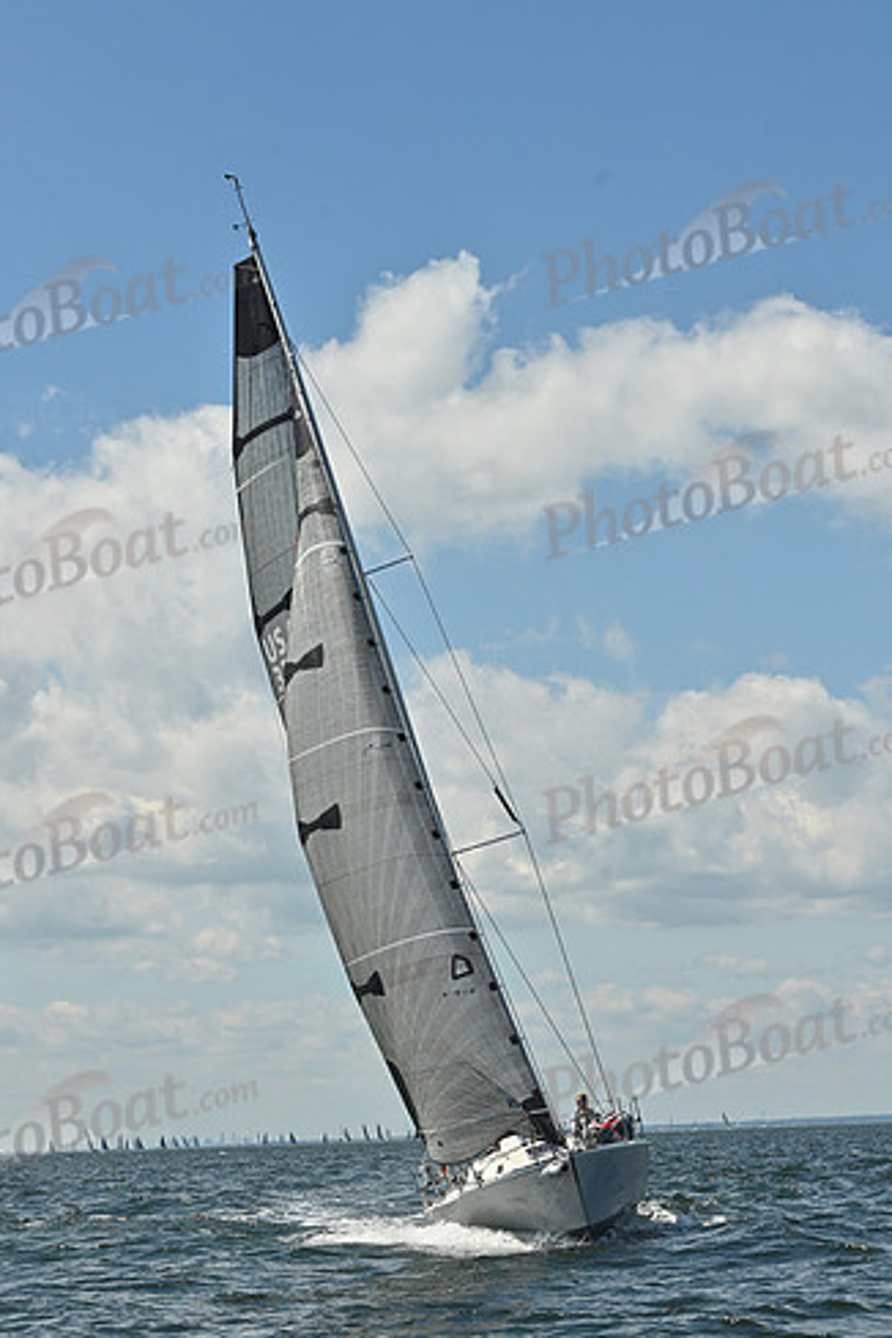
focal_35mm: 83
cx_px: 401
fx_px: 3085
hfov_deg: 16.5
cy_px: 670
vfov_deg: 24.5
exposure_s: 1/1250
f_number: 10
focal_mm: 70
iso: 250
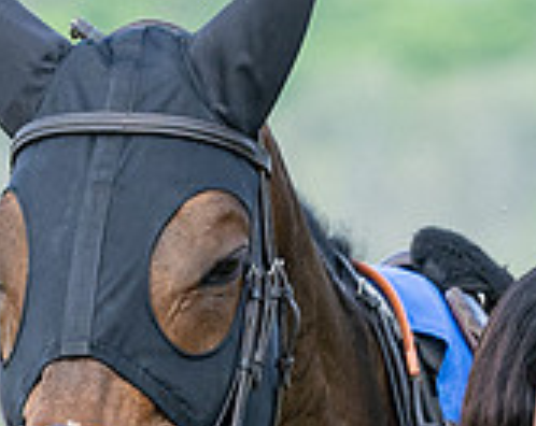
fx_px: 14418
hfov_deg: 2.1
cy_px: 491
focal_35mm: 911
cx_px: 32
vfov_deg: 1.7
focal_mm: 135
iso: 400
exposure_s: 1/1000
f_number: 4
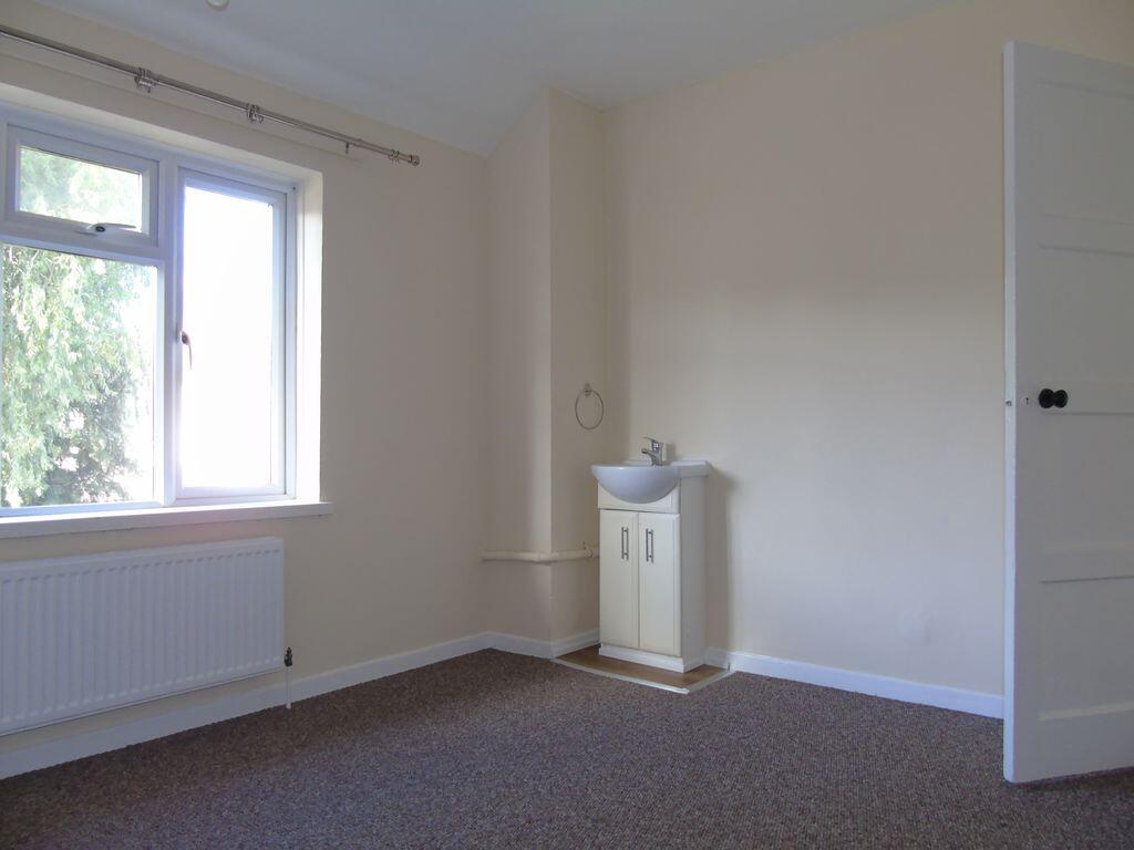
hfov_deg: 69.4
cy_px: 425
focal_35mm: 25
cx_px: 567
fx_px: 819
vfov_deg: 54.9
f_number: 3.4
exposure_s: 1/30
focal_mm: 4.4
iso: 160
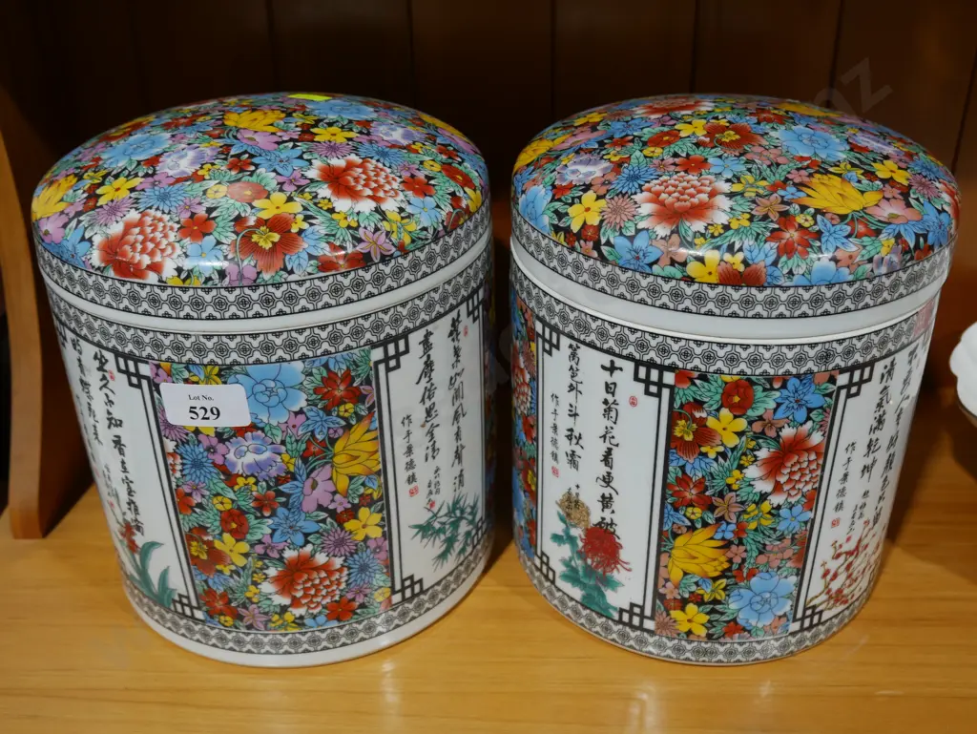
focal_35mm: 40
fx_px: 1129
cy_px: 367
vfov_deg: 36.0
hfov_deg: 46.8
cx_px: 488
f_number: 4.4
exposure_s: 1/60
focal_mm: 20
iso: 320
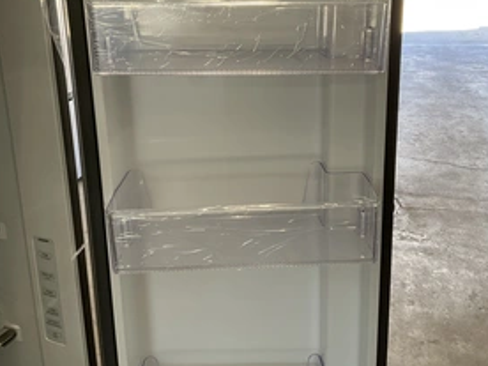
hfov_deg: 44.8
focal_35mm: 42
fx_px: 592
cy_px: 126
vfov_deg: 34.1
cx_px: 244
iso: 50
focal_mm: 3
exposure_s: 1/60
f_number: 1.8
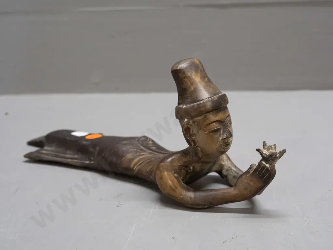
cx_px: 166
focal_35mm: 48
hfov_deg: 39.7
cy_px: 125
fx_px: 462
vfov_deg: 30.3
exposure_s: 1/160
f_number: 5
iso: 3200
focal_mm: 24
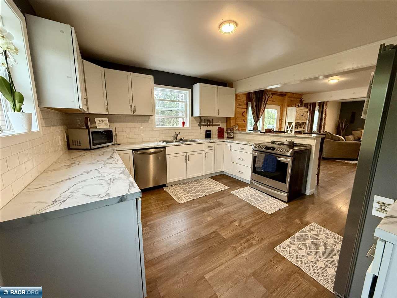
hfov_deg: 102.1
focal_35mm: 14
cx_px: 198
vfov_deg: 85.7
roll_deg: -0.2
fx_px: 161
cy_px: 149
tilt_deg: -10.1
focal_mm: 2.22
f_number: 2.2
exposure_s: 1/60
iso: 400
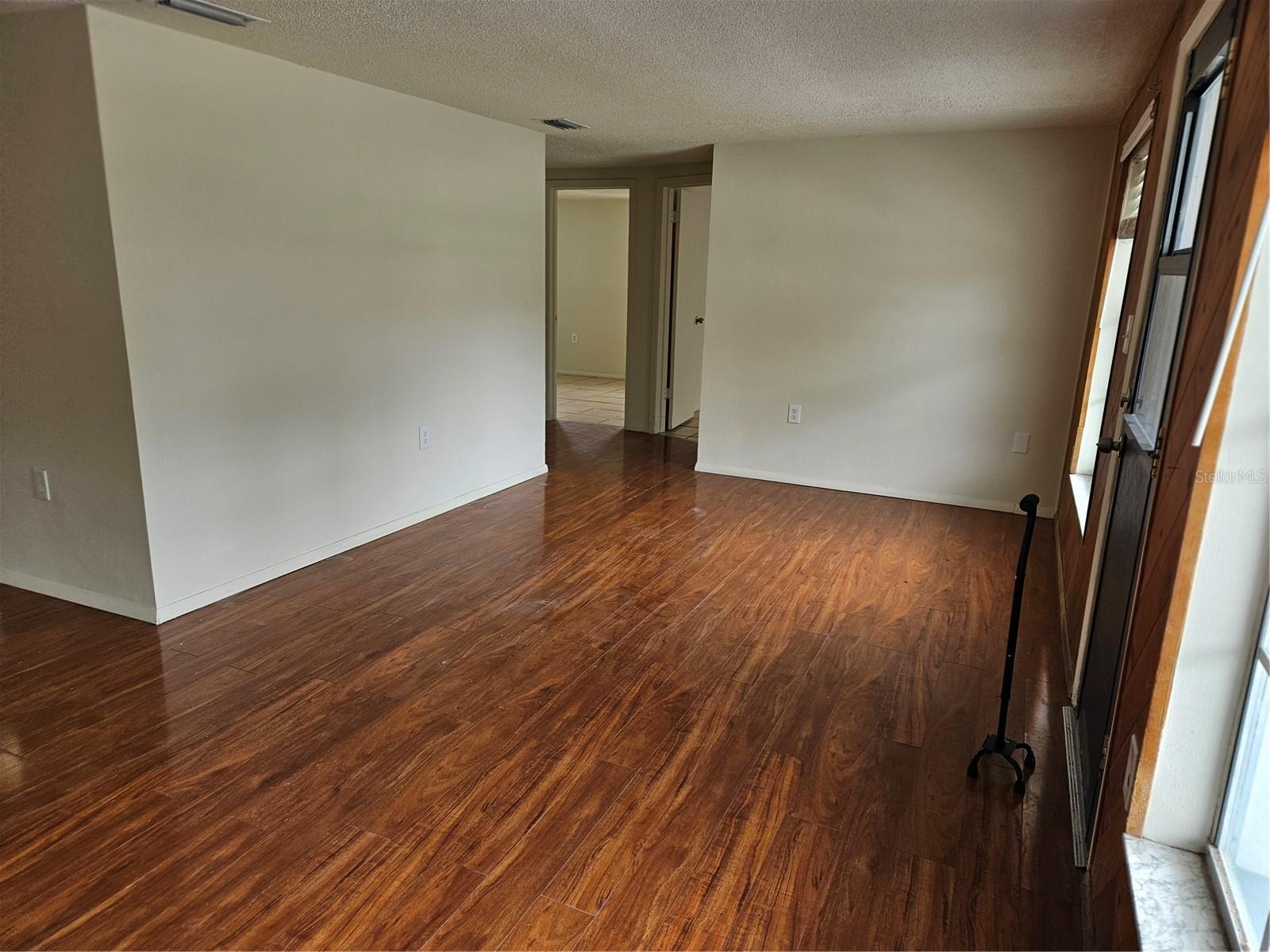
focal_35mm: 23
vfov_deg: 58.9
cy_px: 476
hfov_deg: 73.9
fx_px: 844
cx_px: 635
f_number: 1.8
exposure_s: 1/120
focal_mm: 5.4
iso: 50
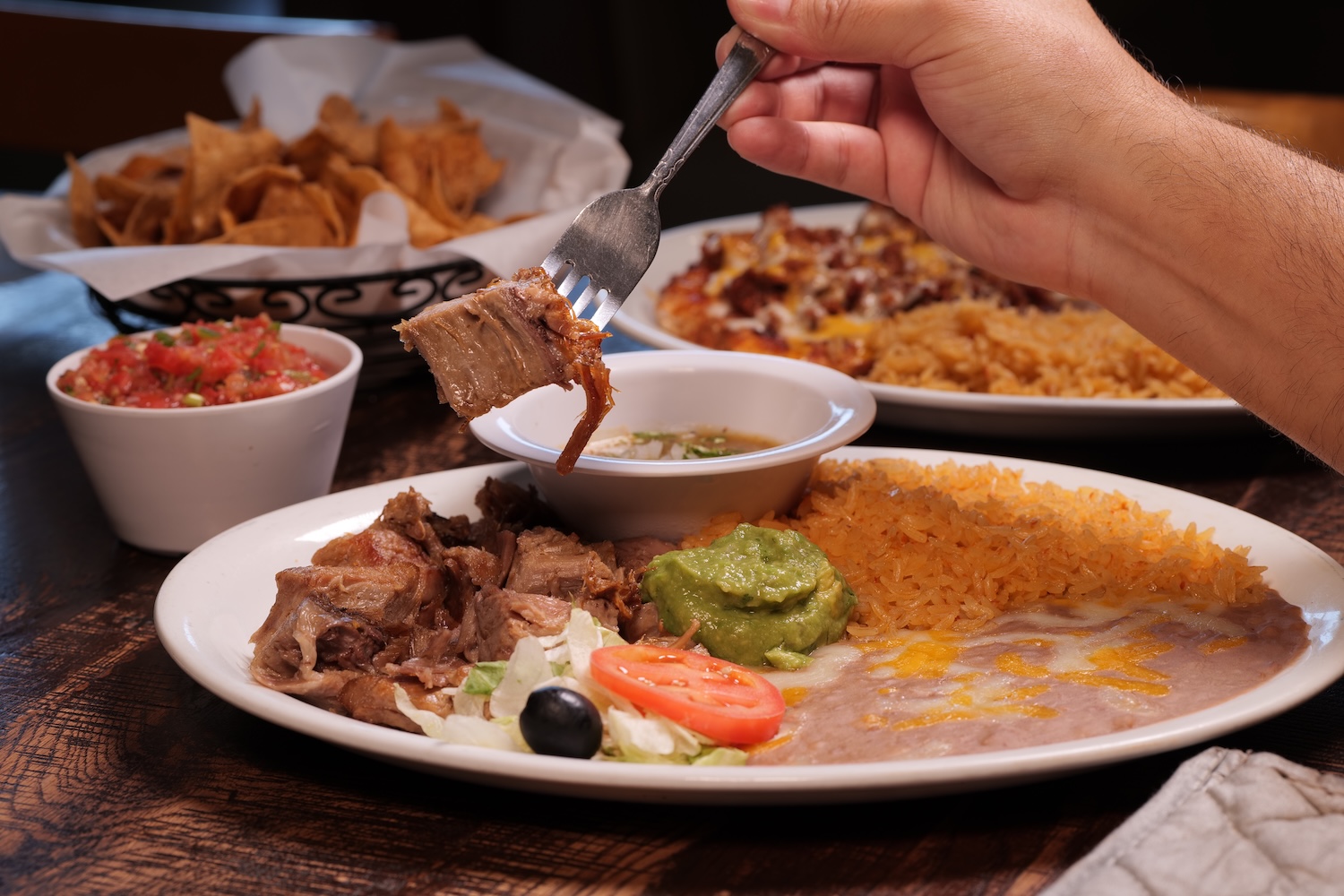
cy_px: 448
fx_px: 3173
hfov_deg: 23.9
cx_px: 672
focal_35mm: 85
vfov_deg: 16.1
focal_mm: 85
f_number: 8
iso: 125
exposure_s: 1/50
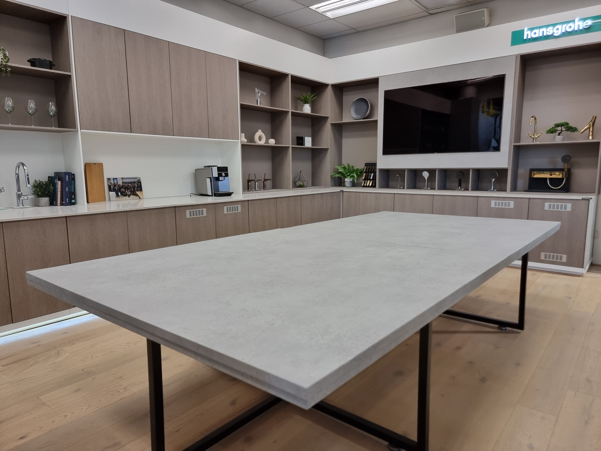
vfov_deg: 56.8
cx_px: 300
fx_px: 417
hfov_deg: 71.6
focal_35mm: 24
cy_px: 226
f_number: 1.8
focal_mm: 6.7
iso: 200
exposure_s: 1/100
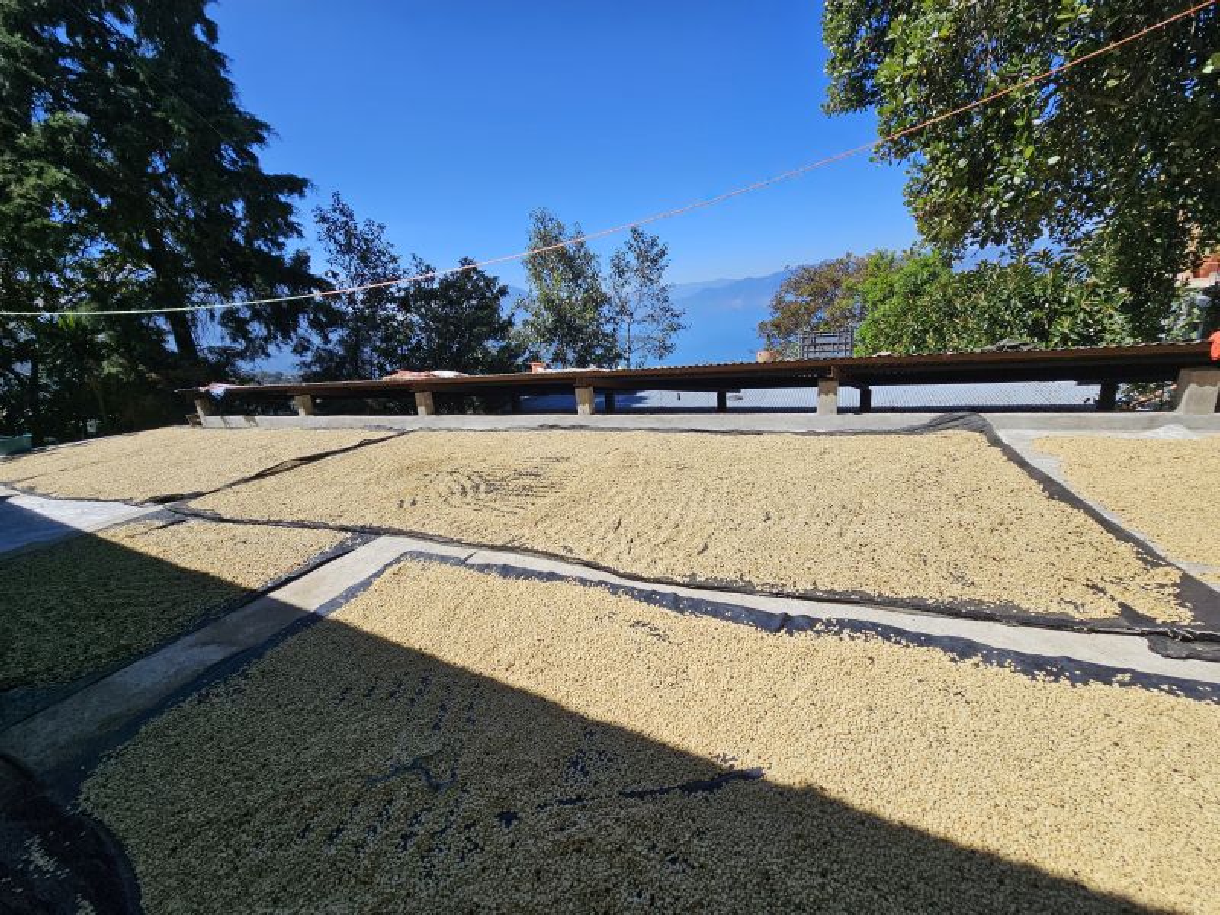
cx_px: 610
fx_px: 458
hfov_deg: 106.2
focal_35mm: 13
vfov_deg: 89.9
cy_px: 458
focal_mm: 2.2
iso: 50
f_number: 2.2
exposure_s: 1/2430
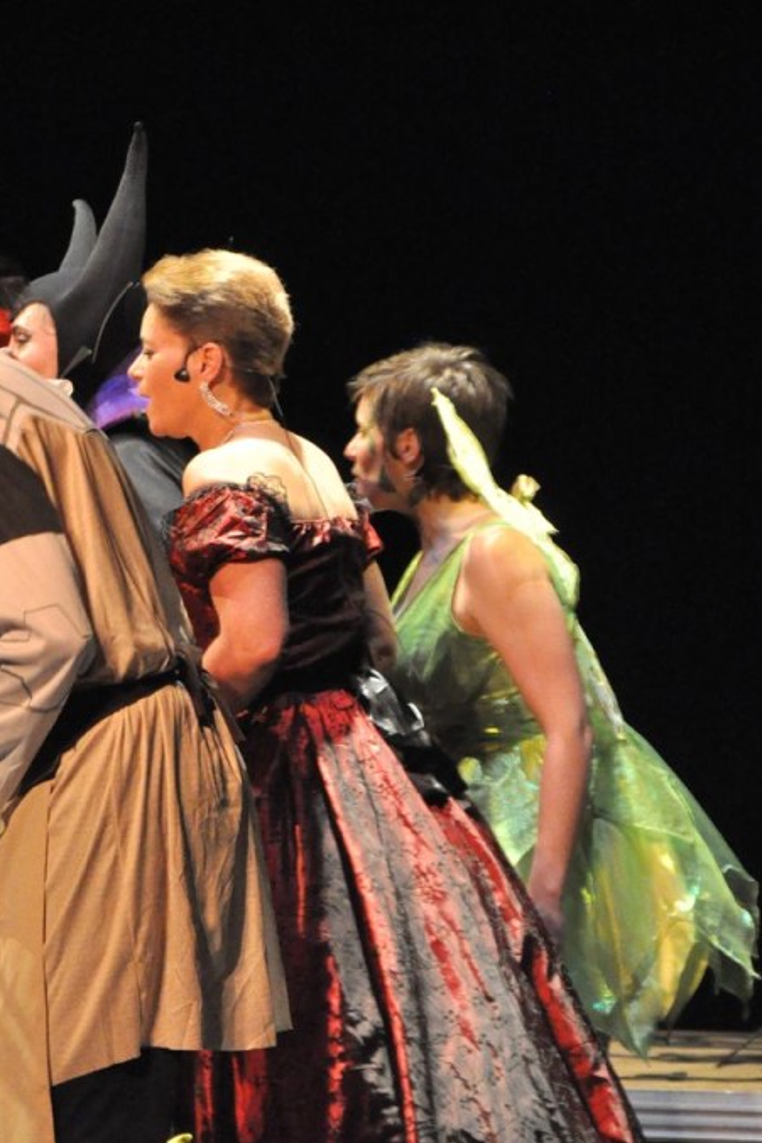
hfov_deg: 4.2
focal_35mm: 329
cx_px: -90
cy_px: 571
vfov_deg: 6.3
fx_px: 10443
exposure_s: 1/100
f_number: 5.6
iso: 3200
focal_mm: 145
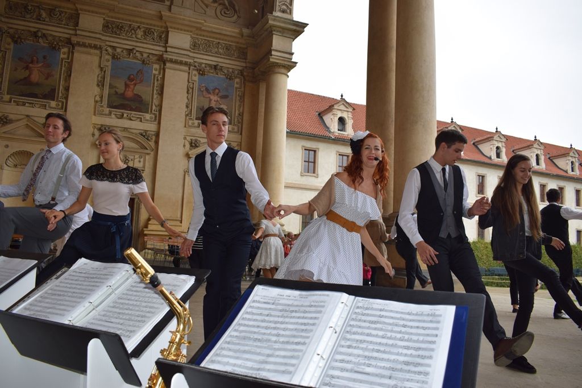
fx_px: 437
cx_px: 291
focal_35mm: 27
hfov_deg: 67.4
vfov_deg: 47.9
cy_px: 194
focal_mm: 18
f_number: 5.6
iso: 250
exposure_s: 1/125
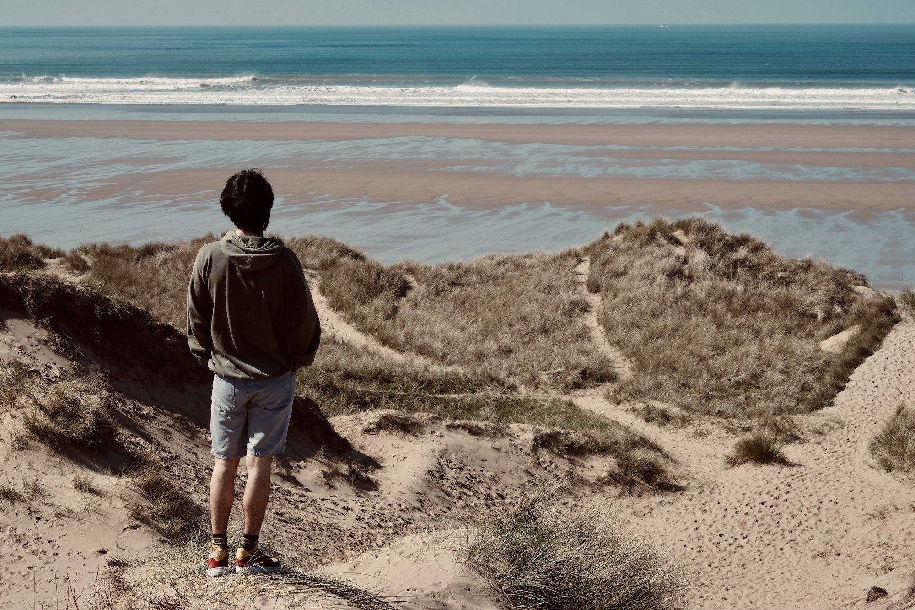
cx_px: 458
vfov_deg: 16.5
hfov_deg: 24.5
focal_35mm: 83
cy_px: 305
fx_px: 2109
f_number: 11
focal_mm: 55
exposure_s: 1/220
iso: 160
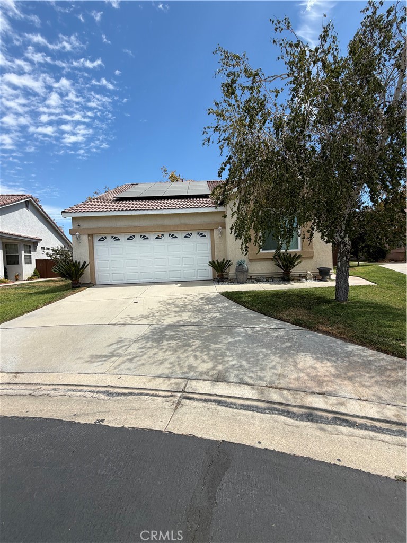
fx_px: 219
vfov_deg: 102.1
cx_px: 204
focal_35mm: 14
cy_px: 272
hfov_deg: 85.7
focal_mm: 2.22
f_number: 2.2
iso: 20
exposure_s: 1/830
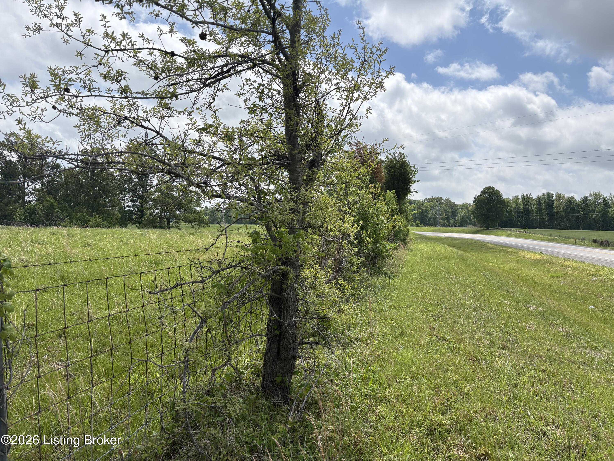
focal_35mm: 26
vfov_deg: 53.1
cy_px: 230
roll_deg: -0.1
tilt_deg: +0.1
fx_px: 461
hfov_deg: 67.3
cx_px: 307
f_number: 1.6
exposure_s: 1/4329
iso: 50
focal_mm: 5.96
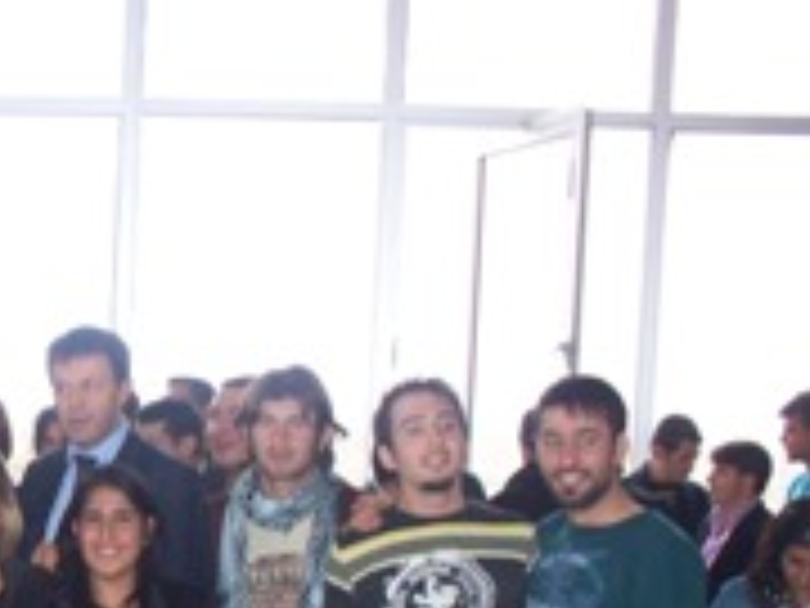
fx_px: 2036
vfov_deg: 16.5
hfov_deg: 21.3
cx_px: -99
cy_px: 667
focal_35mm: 87
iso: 200
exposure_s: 1/30
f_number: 2.8
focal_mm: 7.54
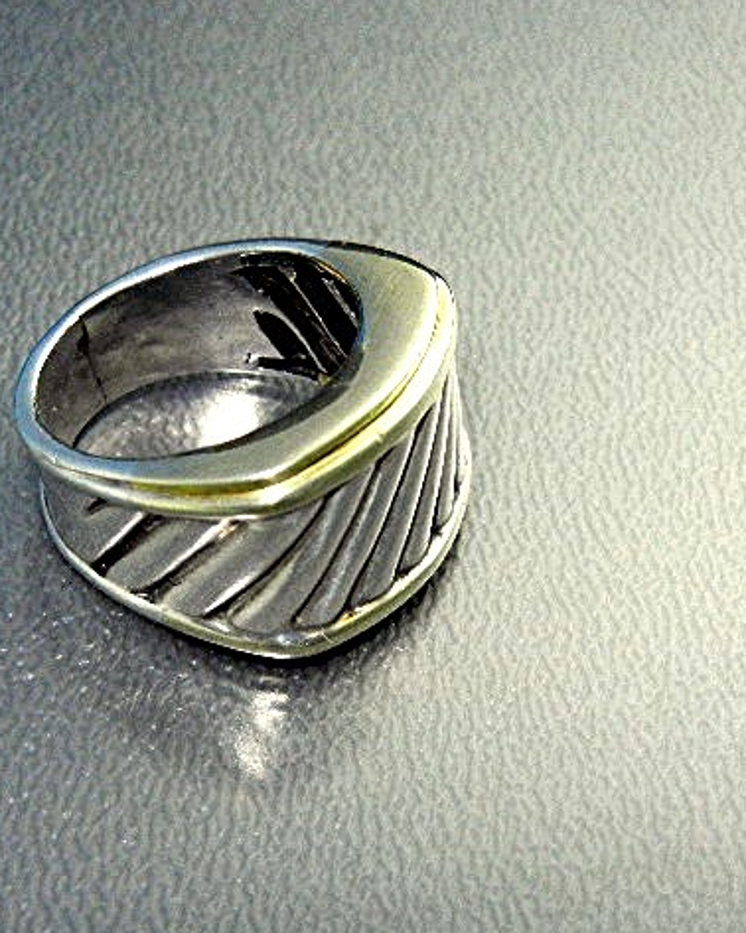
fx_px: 2154
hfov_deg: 19.6
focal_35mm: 78
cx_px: 296
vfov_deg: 24.5
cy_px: 466
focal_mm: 10.6
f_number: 8
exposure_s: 1/30
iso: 800
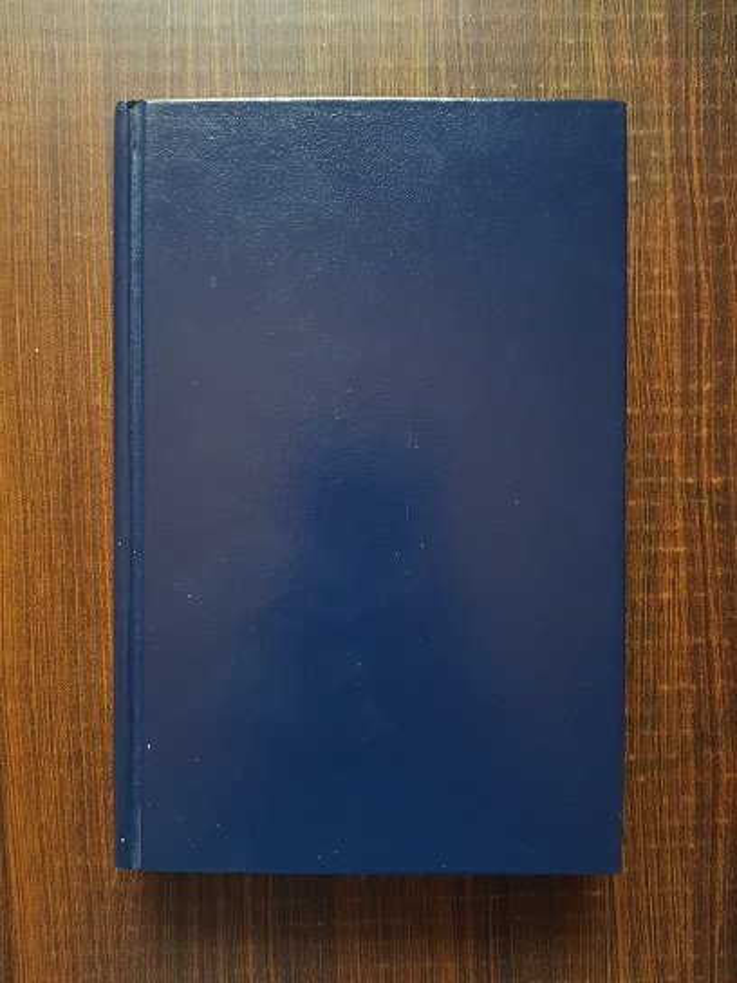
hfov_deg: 53.1
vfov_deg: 67.3
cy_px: 492
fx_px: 738
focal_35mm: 26
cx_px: 368
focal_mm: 4.3
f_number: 1.7
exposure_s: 1/23
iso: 200
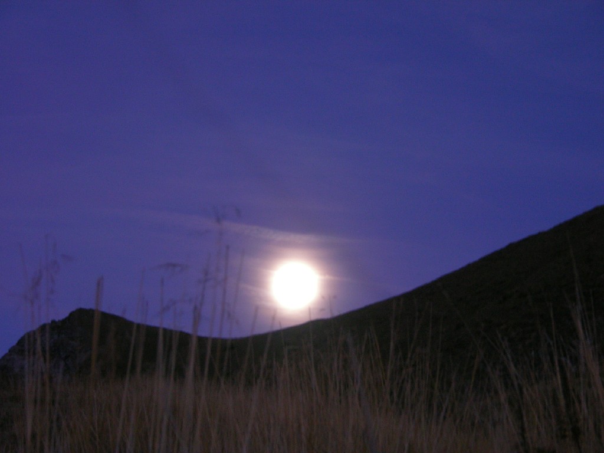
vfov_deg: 16.8
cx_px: 302
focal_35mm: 88
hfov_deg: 22.3
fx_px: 1535
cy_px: 226
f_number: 3.5
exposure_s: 1.16
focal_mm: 22.3
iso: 200
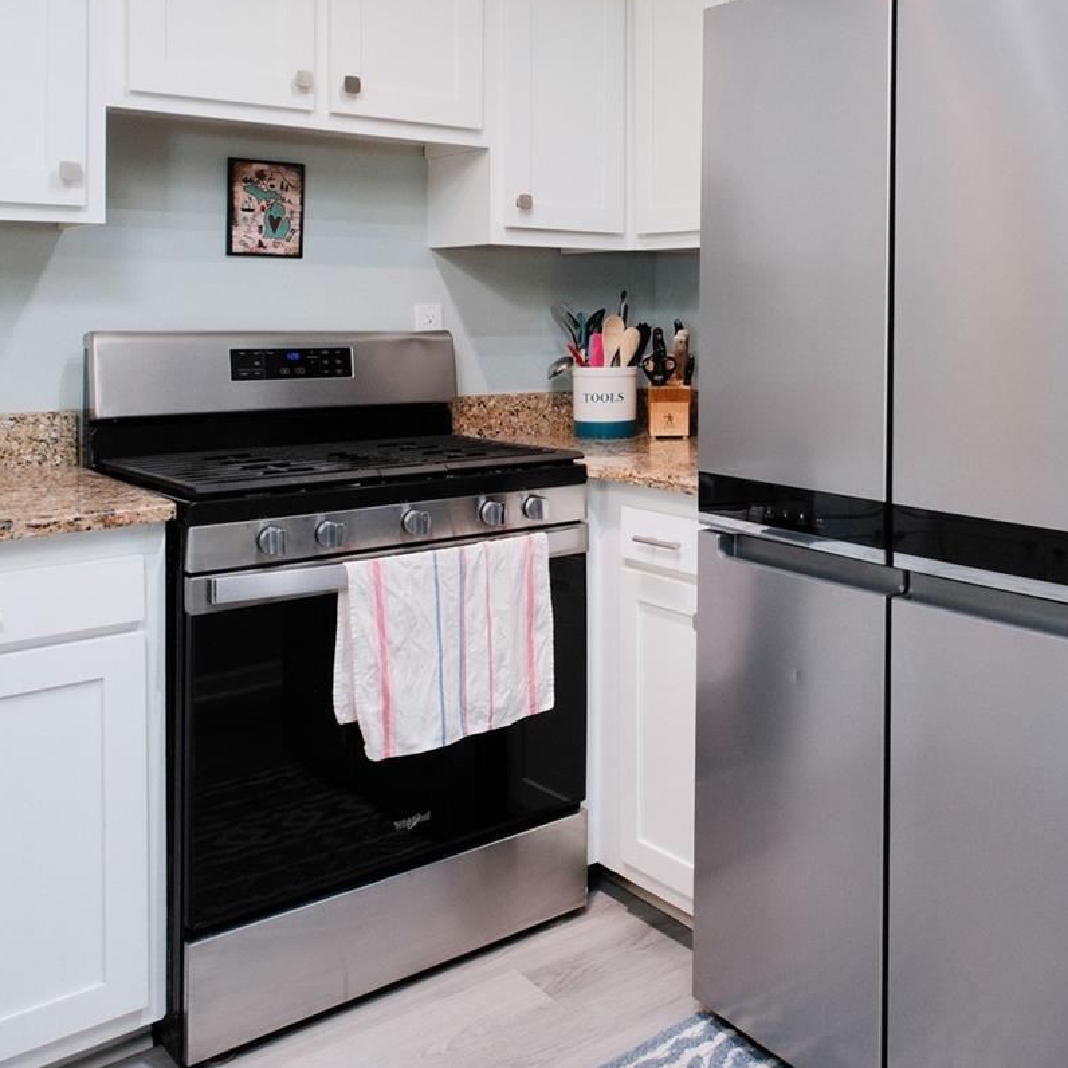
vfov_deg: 46.2
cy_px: 320
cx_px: 808
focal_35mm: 35
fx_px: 1222
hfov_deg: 45.5
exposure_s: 1/125
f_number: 8
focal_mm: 10.4
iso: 800
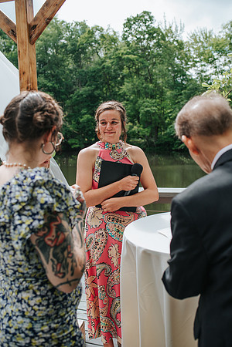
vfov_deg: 54.4
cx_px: 116
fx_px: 338
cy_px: 174
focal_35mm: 35
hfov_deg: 37.9
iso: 220
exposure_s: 1/800
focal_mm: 35
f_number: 3.5
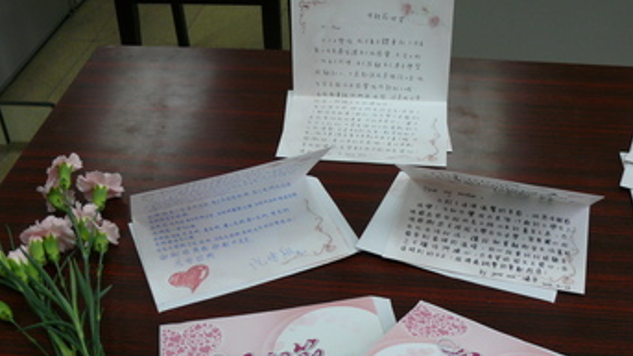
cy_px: 241
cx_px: 319
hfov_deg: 42.1
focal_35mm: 49
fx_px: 823
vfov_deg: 24.3
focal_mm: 8.5
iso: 160
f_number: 2.8
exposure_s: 1/125
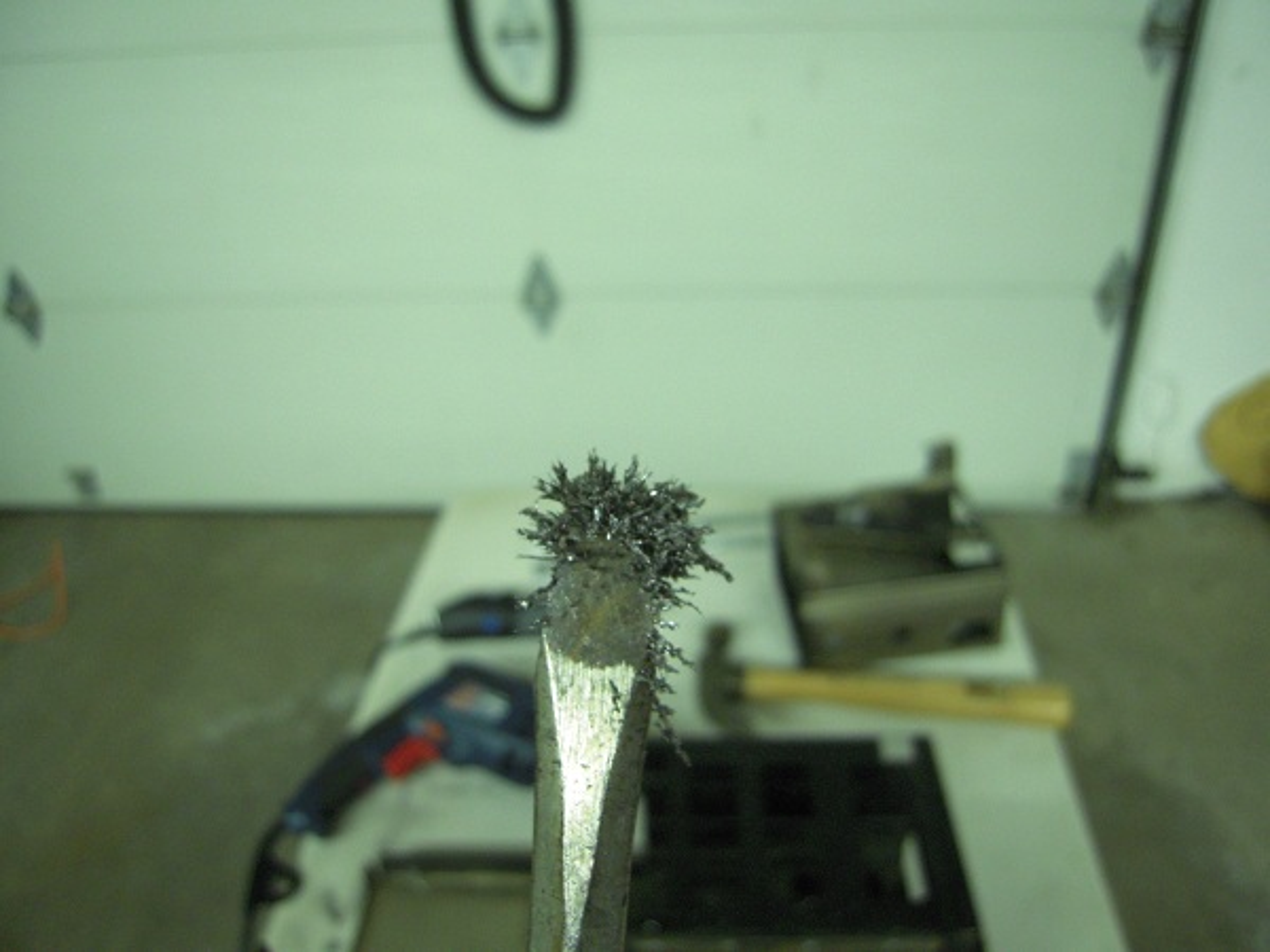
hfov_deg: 63.4
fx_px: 1027
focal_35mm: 28
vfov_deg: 49.7
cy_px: 476
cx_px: 635
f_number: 2.7
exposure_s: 1/40
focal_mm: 5
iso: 400
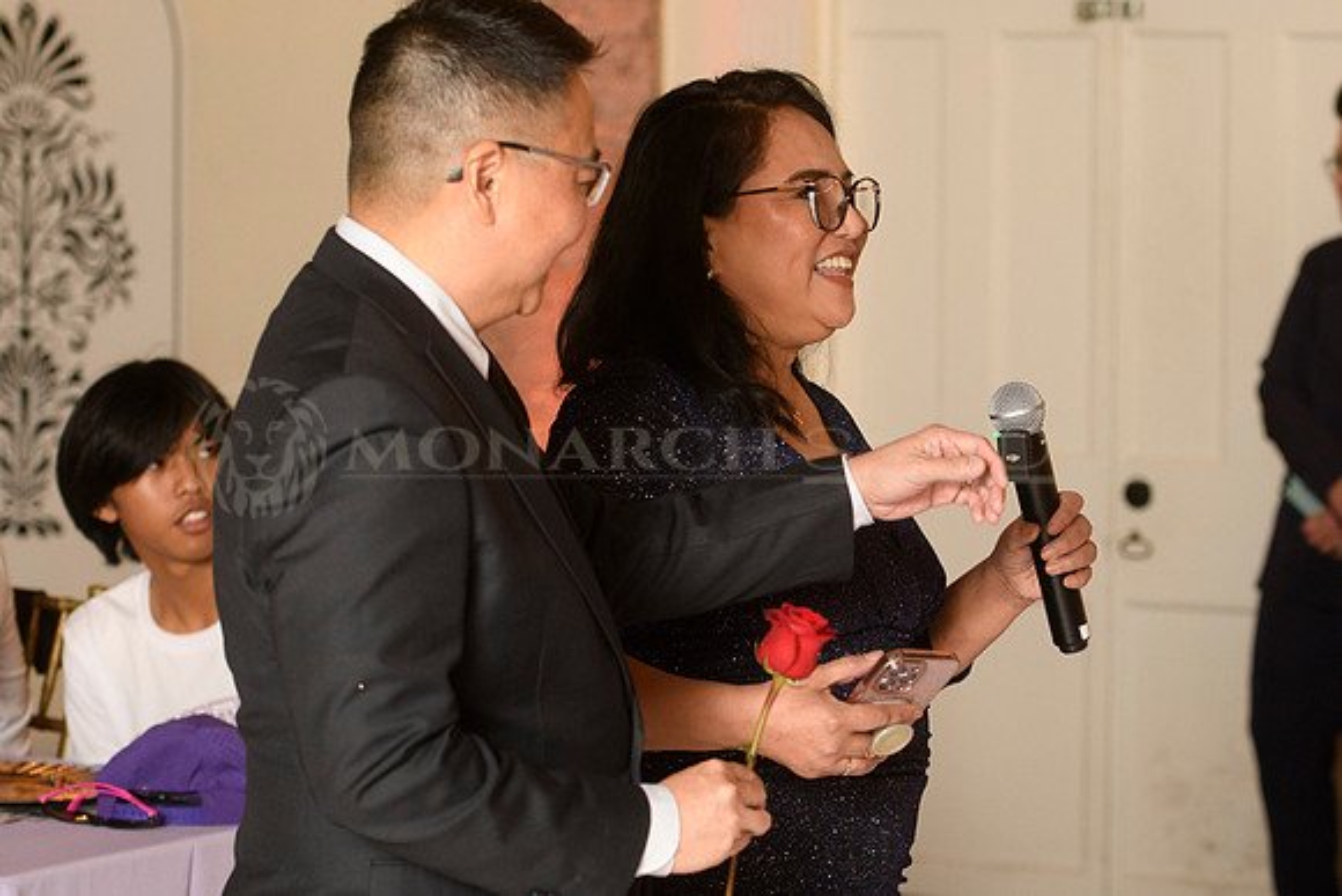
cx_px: 838
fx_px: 5884
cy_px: 512
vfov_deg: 8.7
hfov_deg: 13.0
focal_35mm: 158
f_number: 4.5
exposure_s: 1/80
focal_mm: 95
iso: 1000
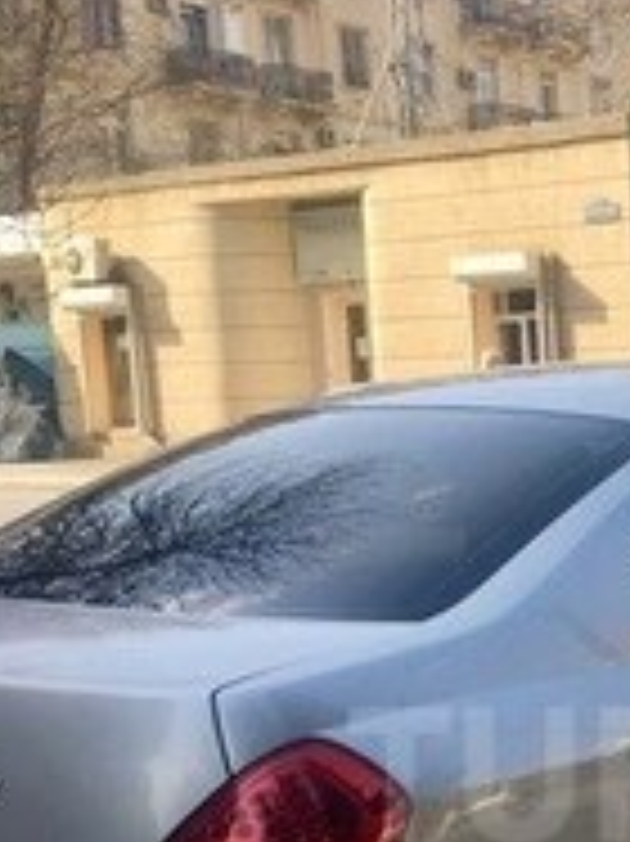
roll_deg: +0.3
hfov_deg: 17.9
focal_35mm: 77
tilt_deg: -11.4
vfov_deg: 24.5
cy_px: 774
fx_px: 1871
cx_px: 810
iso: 25
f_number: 2.2
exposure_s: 1/499
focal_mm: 4.15
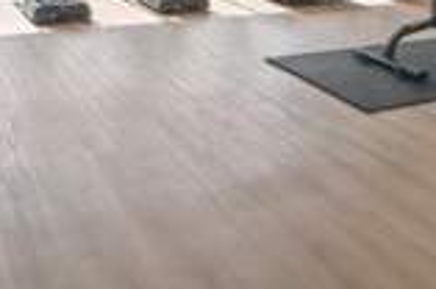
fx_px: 628
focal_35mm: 52
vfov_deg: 23.6
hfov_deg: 38.1
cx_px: 169
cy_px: -57
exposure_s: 1/2000
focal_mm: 17
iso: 1250
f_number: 8
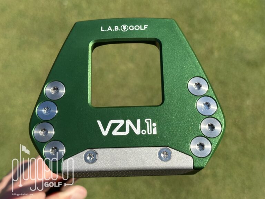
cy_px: 100
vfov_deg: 30.3
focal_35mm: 48
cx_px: 132
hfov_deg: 39.7
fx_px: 367
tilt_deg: -64.7
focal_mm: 6.86
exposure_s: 1/1992
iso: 64
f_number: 1.78
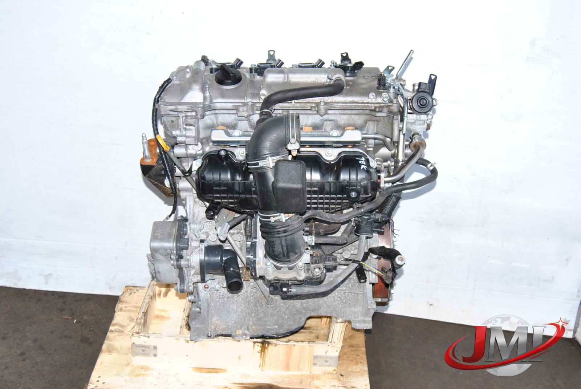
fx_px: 751
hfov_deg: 42.3
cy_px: 194
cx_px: 290
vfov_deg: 29.0
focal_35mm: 46
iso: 400
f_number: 6.3
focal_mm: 31
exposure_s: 1/200
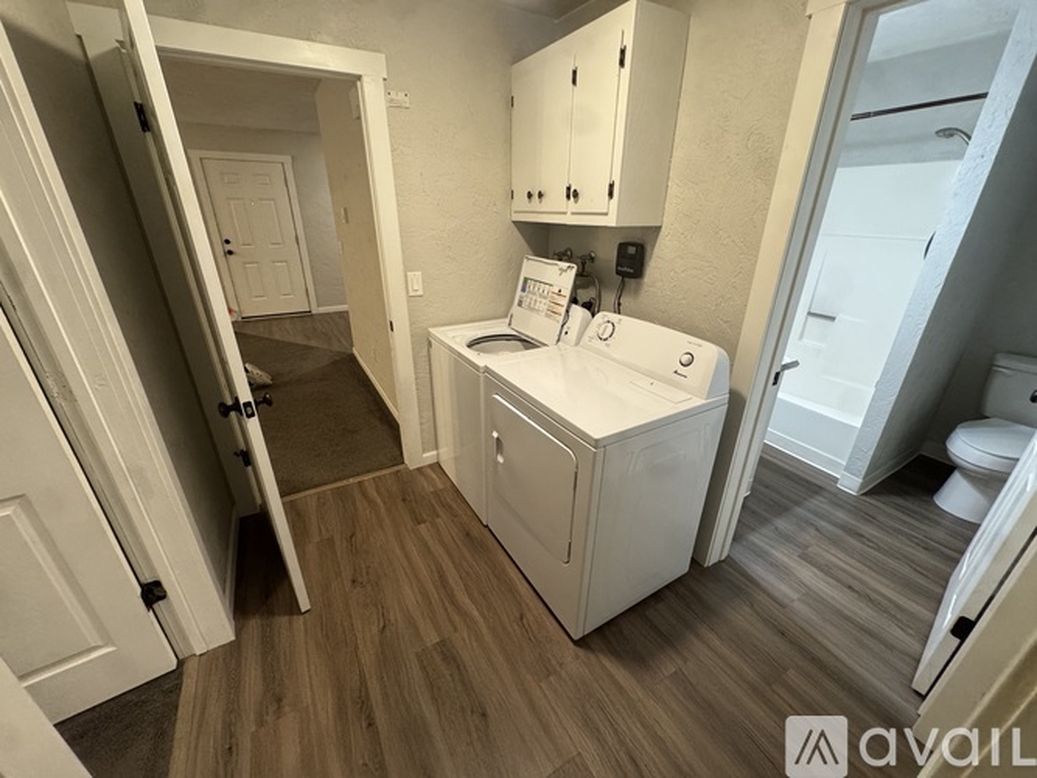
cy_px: 389
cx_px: 518
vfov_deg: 85.7
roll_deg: -1.9
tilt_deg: -22.8
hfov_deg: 102.1
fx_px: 419
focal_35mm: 14
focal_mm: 2.22
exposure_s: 1/60
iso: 320
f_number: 2.2
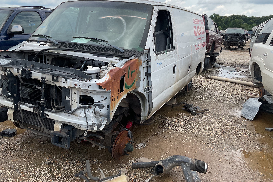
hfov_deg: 60.3
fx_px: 235
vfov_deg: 42.2
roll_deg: -2.2
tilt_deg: -11.9
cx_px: 140
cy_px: 78
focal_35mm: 31
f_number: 1.8
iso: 16
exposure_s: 1/1076
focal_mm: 3
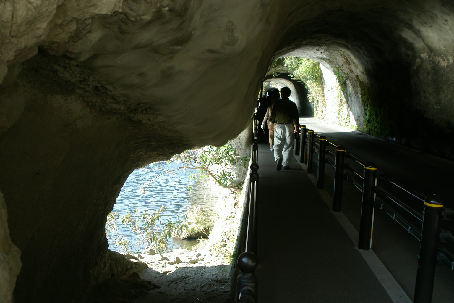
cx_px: 227
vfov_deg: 31.9
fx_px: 530
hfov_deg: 46.4
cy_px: 152
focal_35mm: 42
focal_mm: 28
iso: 200
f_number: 5.6
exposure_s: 1/90
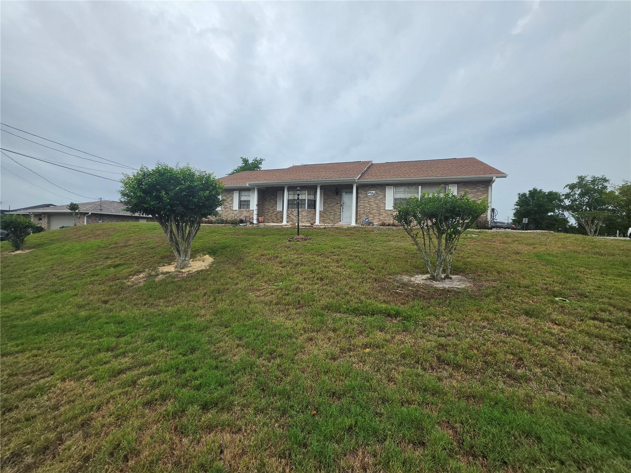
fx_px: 237
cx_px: 316
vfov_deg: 89.9
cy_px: 236
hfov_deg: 106.2
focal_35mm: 13
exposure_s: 1/262
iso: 32
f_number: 1.9
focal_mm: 2.2
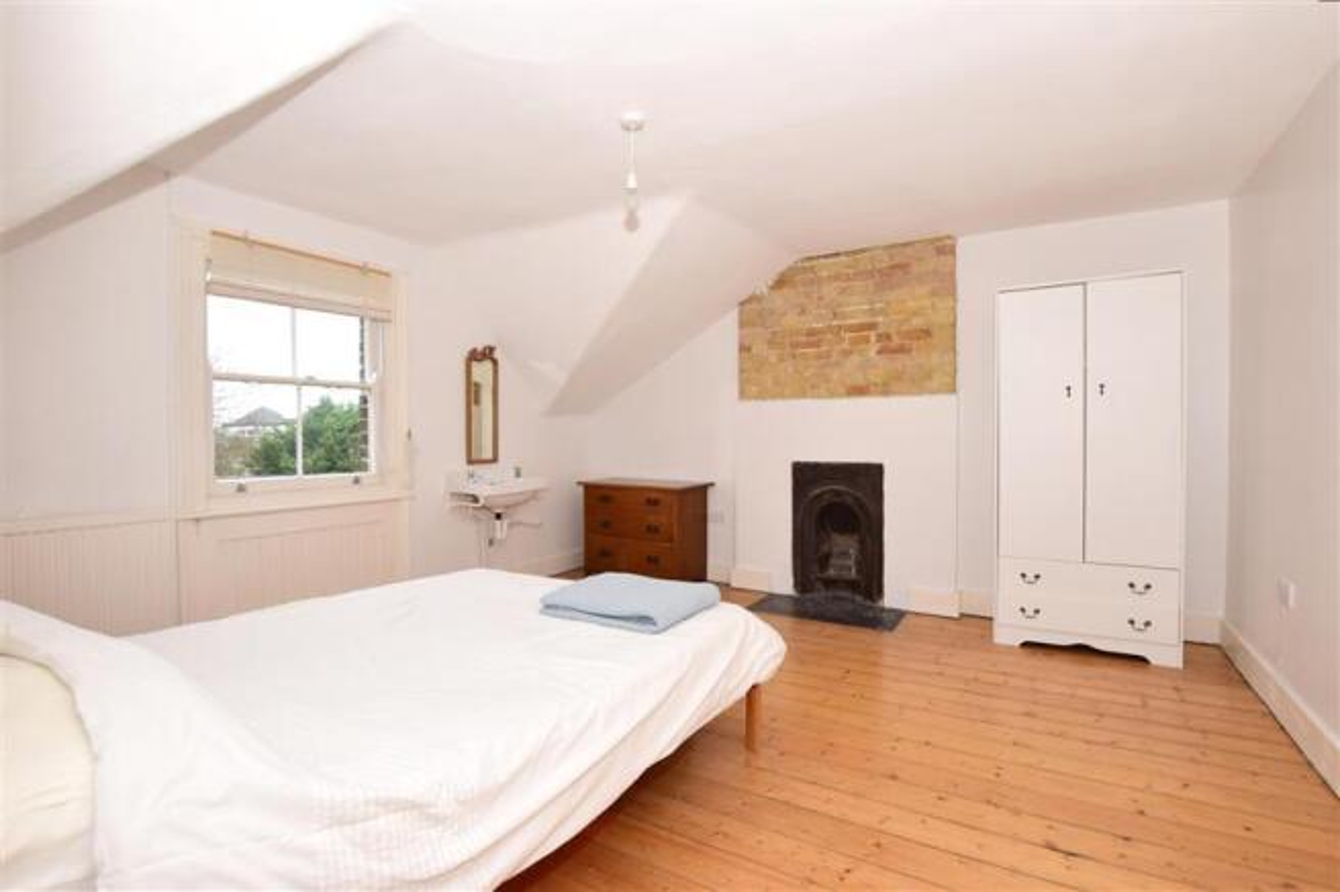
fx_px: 614
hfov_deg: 95.0
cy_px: 446
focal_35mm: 16
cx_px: 670
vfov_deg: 72.0
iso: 400
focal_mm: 11
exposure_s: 1/50
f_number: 7.1
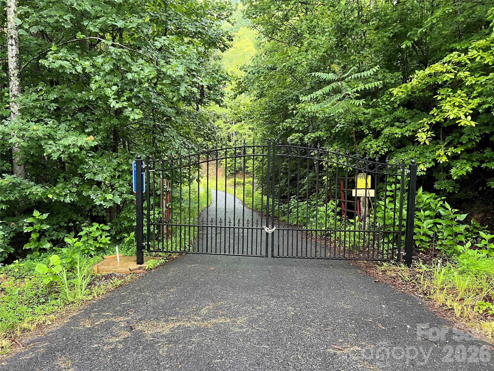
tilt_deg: -6.7
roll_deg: -0.5
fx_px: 371
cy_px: 186
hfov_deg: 67.3
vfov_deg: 53.1
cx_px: 247
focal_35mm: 26
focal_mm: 5.7
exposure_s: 1/60
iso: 160
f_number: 1.5
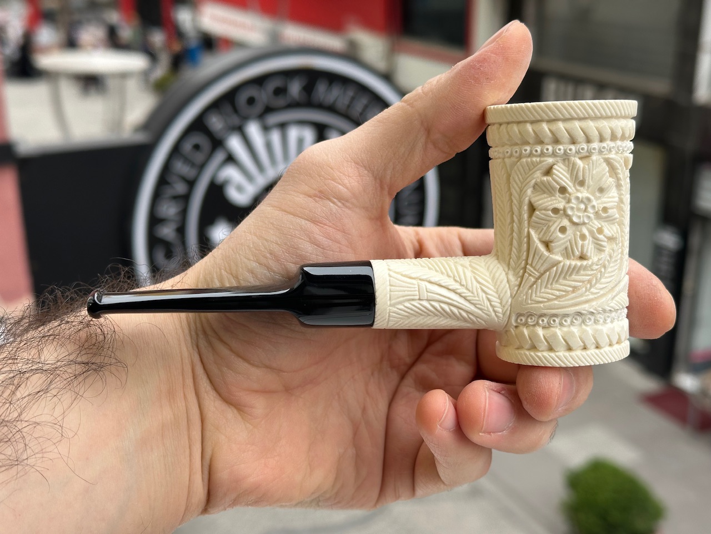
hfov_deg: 39.7
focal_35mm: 48
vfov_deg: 30.3
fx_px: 986
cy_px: 267
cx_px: 356
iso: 64
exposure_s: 1/266
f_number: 1.78
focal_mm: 6.86
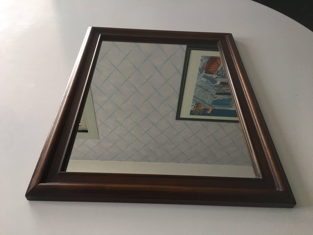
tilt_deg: -45.0
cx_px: 156
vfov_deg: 48.2
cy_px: 118
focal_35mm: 29
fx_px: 262
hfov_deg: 61.7
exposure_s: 1/17
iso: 50
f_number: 2.2
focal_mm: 4.15
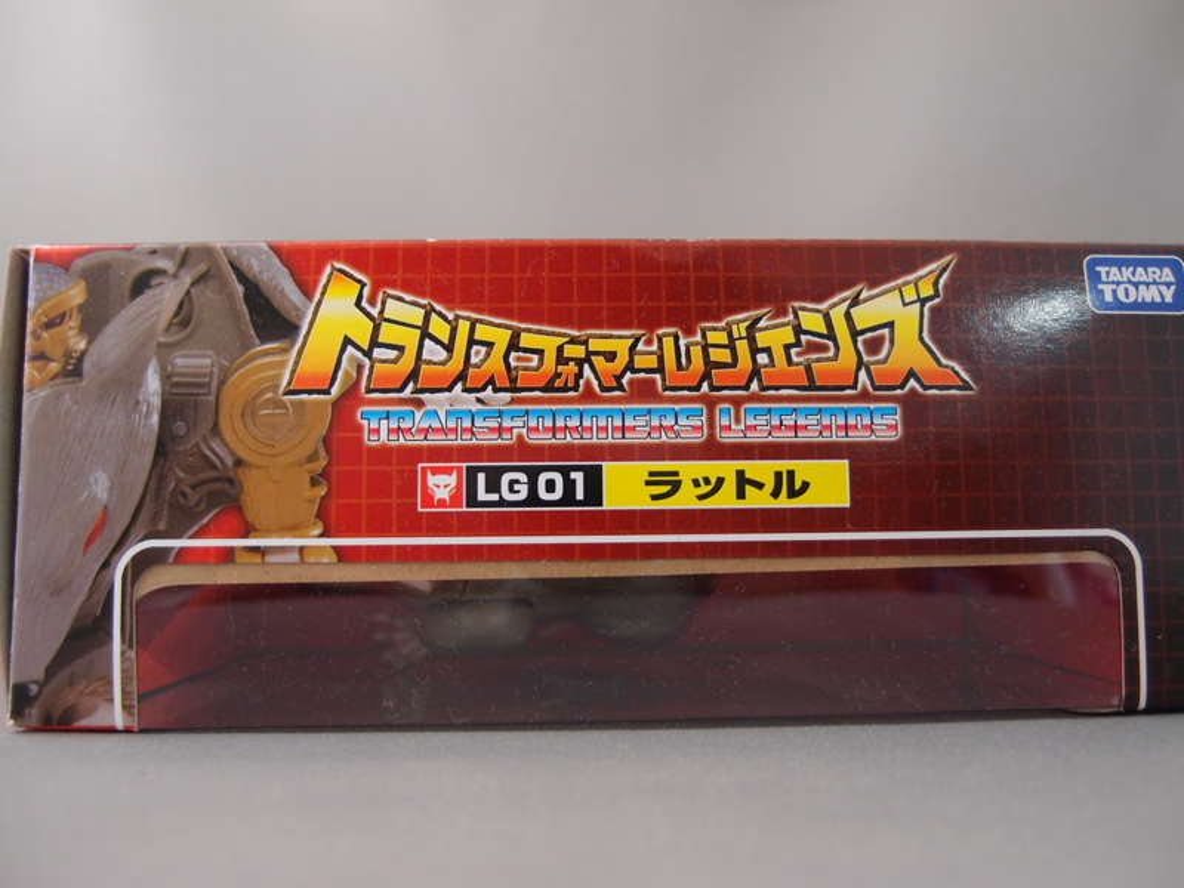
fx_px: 958
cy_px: 444
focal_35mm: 28
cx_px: 592
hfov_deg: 63.4
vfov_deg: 49.7
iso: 100
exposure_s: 1/10
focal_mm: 6
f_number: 1.8
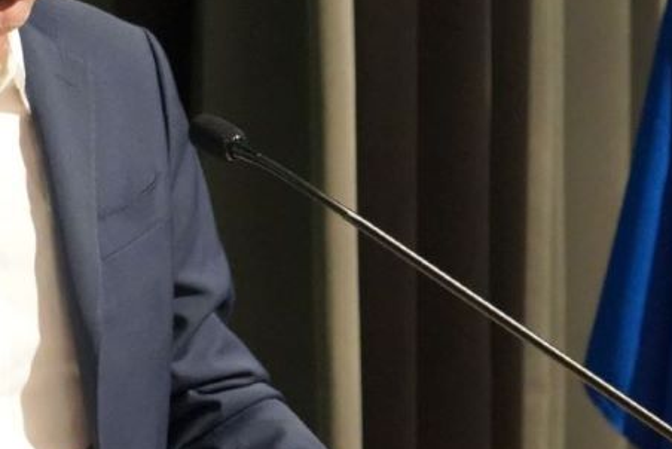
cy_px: 256
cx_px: 64
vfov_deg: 6.9
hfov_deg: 10.2
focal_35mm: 200
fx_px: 3736
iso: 12800
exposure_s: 1/125
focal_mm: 67
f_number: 5.6
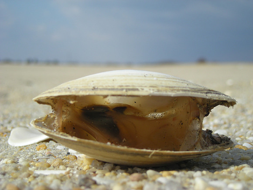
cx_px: 126
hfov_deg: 25.7
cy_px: 95
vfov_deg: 19.4
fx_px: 555
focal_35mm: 76
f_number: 7.8
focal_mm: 12.3
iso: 50
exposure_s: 1/230
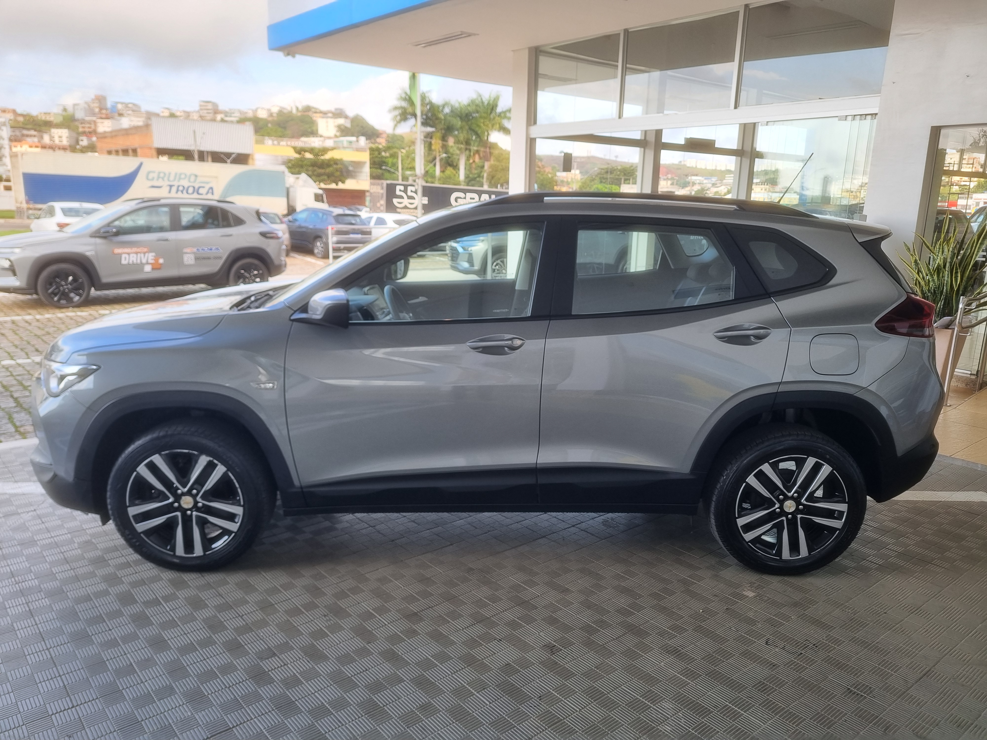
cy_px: 370
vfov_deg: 53.1
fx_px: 741
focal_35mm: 26
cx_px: 494
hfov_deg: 67.3
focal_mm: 5.4
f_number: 1.8
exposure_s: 1/189
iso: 50
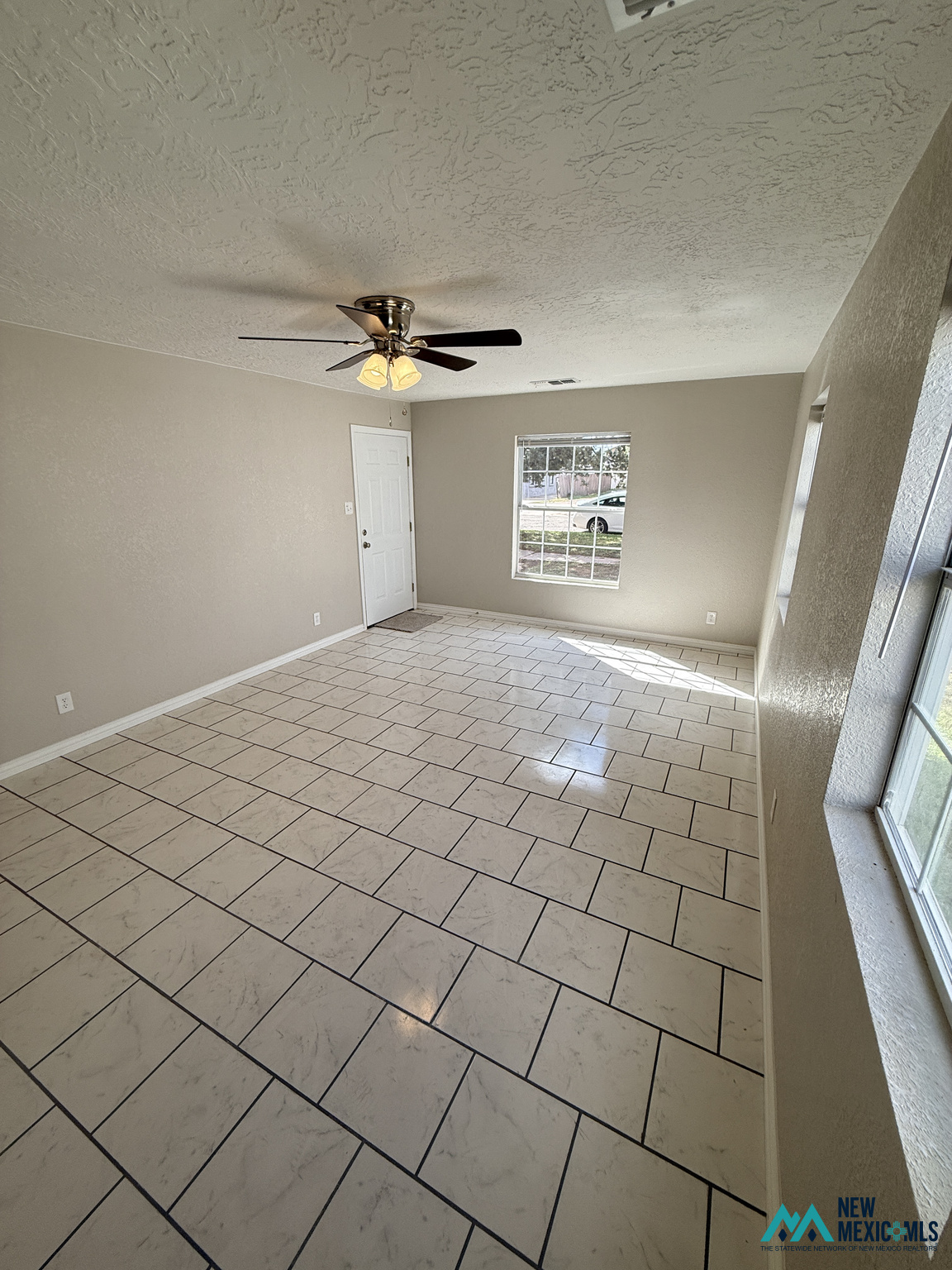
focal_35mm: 14
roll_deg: -0.9
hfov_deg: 85.7
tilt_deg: -17.6
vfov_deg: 102.1
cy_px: 635
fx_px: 513
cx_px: 476
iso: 64
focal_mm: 2.22
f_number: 2.2
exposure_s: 1/413
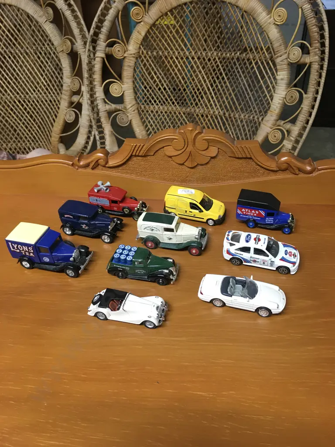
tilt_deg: -38.4
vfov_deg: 61.7
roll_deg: +3.4
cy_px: 224
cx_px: 168
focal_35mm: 29
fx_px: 374
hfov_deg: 48.2
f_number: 2.2
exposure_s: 1/33
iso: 125
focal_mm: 4.15
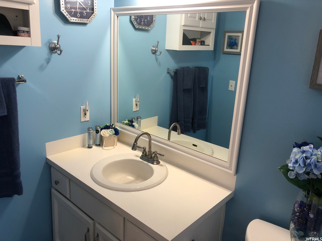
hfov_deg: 63.4
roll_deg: -2.6
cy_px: 120
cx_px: 161
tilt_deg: -15.6
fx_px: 260
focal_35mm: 28
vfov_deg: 49.7
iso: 25
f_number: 1.8
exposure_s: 1/30
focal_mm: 4
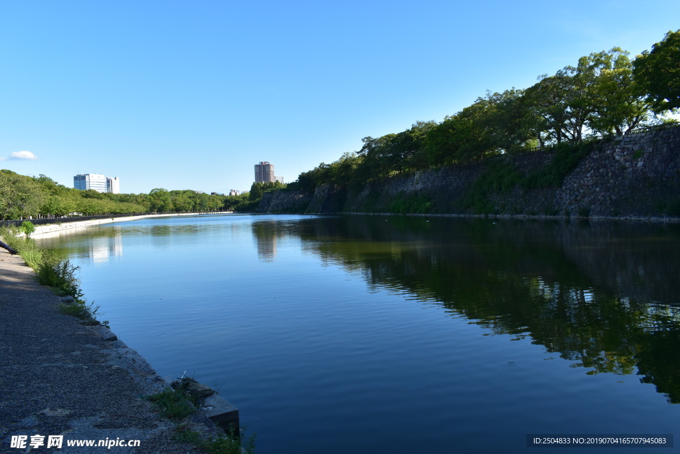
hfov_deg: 67.4
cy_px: 227
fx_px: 510
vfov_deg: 47.9
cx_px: 340
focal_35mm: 27
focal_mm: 18
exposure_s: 1/320
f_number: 11
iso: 400
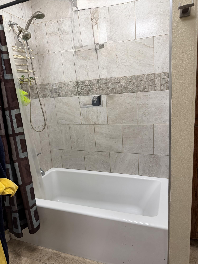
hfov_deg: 56.8
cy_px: 132
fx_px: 183
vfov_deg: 71.6
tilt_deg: -12.1
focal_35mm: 24
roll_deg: +4.2
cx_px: 99
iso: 160
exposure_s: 1/120
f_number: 1.78
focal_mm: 6.76
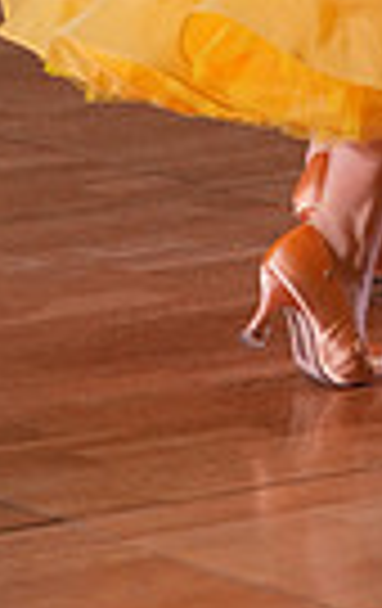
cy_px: -513
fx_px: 7092
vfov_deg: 4.8
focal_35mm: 428
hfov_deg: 3.1
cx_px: 560
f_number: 2.8
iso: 1000
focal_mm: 98
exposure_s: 1/500
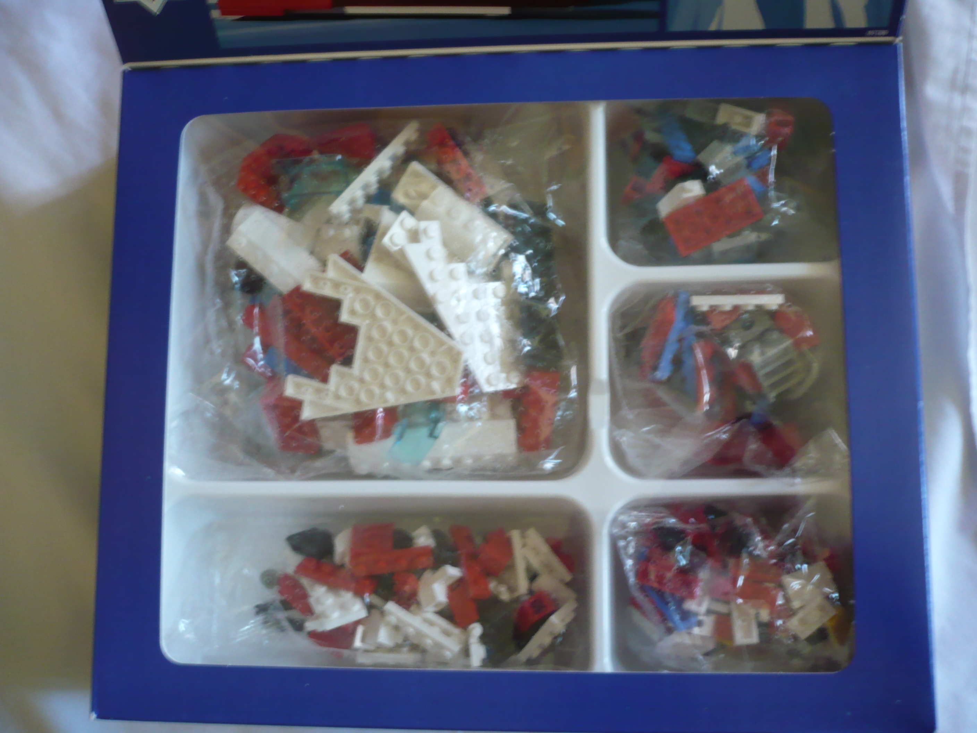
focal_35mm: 35
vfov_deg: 40.7
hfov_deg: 52.6
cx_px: 488
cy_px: 366
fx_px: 988
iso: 200
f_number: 2.8
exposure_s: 1/15
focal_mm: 5.8
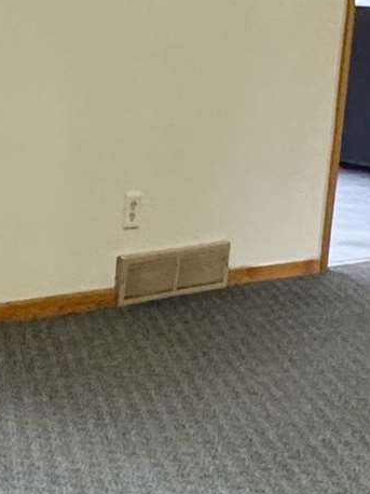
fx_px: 1341
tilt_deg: -7.1
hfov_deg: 14.7
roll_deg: -3.7
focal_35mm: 94
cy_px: 143
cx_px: -169
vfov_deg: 20.8
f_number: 2.2
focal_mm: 2.22
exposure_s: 1/60
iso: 320
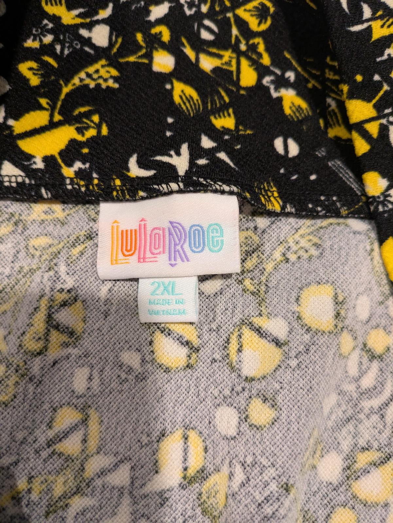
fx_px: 378
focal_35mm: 25
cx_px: 196
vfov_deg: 69.4
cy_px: 262
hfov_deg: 54.9
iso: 373
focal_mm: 5.43
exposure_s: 1/60
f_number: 1.89
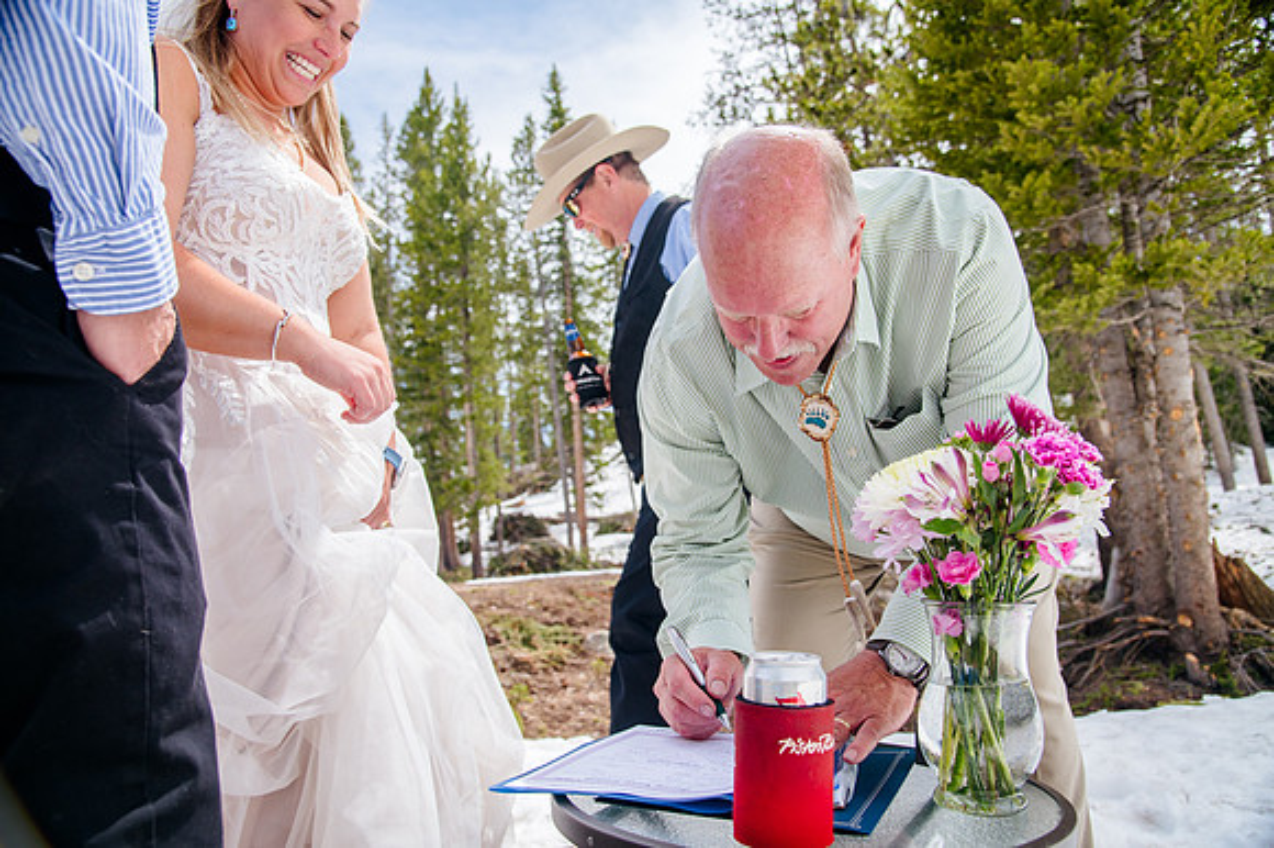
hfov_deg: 65.5
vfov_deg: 46.4
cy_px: 424
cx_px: 637
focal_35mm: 28
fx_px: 990
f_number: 5.6
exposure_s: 1/320
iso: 250
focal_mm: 28
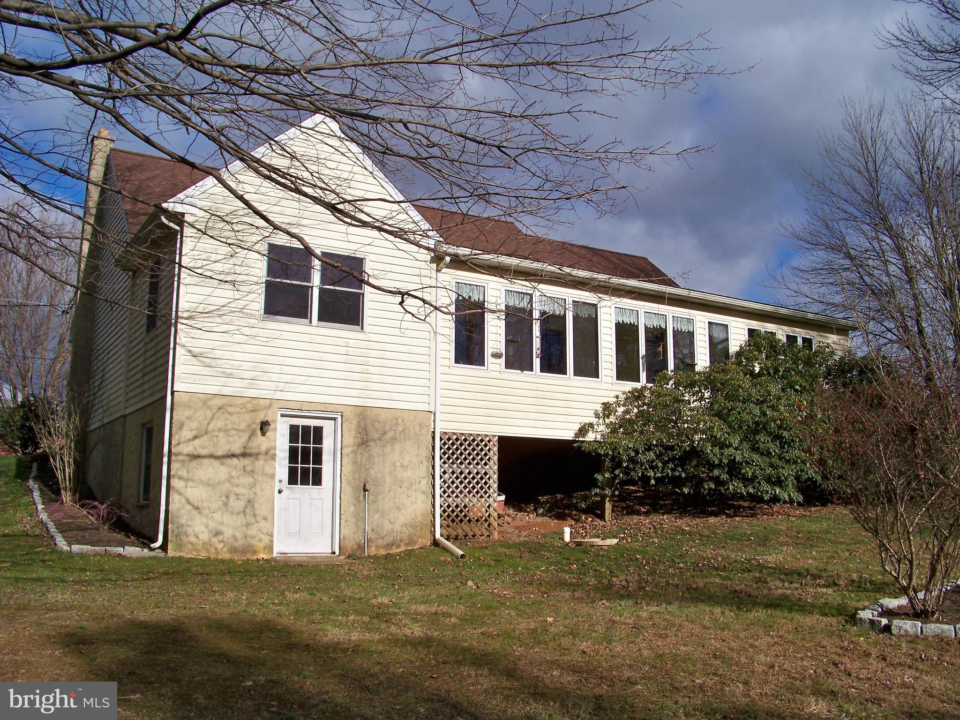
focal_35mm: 33
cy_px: 360
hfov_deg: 55.4
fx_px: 915
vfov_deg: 42.9
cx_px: 480
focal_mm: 5.85
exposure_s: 1/1000
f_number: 4
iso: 64
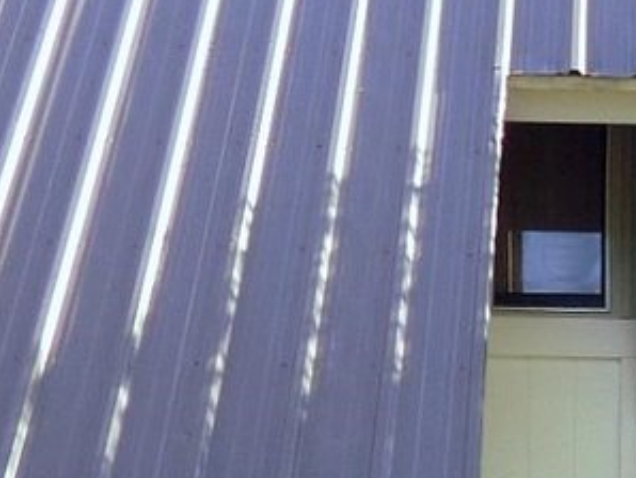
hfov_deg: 9.3
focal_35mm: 204
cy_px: 708
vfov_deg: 7.2
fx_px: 3751
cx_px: 1091
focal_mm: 6.8
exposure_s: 1/160
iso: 100
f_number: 3.5
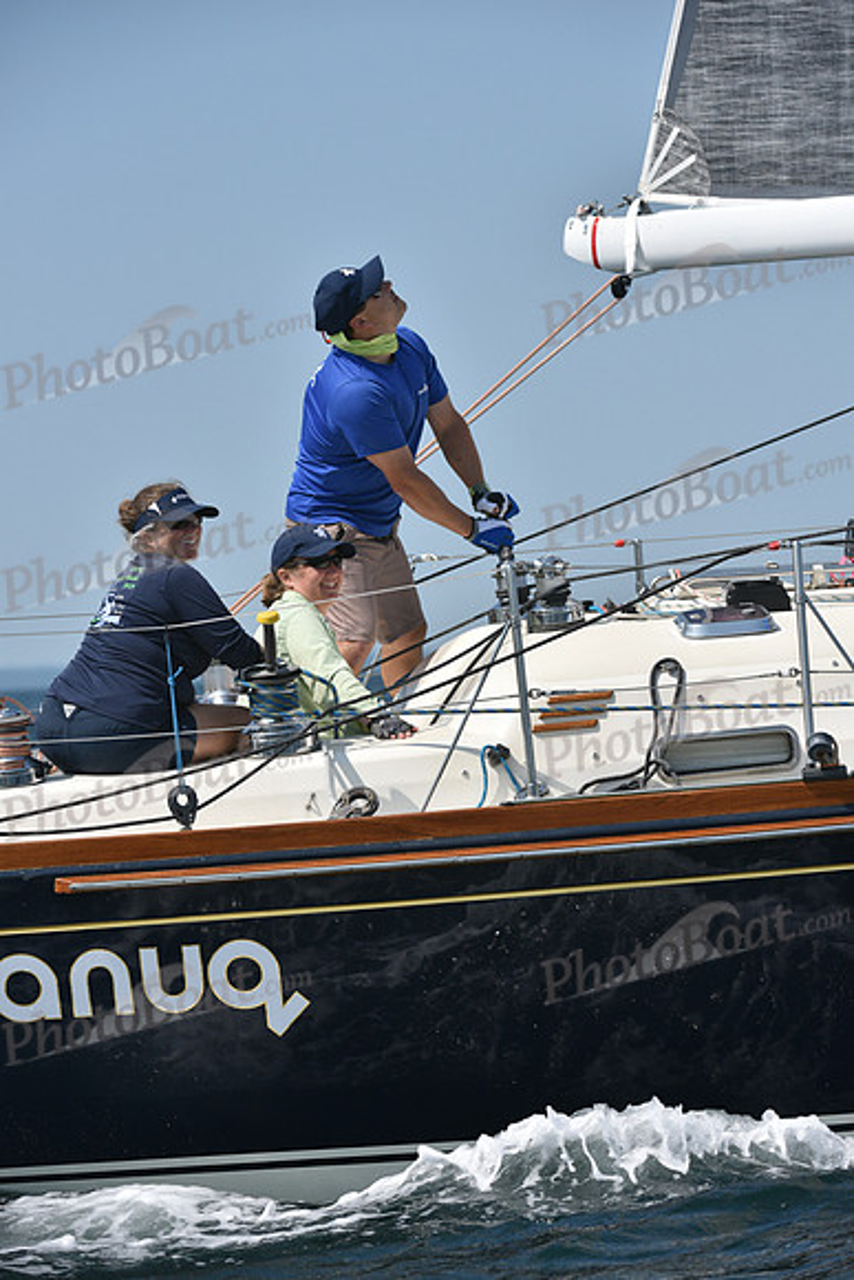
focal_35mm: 210
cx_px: 427
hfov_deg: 6.5
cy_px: 640
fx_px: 7467
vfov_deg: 9.8
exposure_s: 1/1600
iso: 320
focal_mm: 210
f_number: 7.1
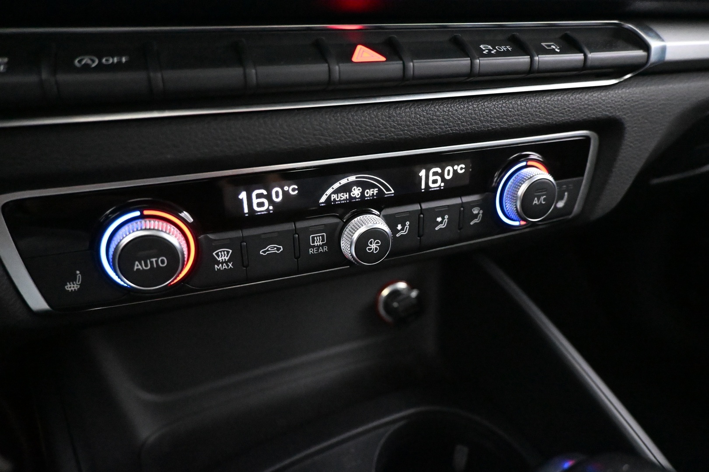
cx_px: 354
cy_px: 236
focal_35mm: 24
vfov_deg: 53.1
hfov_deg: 73.7
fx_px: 473
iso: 12800
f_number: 3.5
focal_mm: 16
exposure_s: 1/40
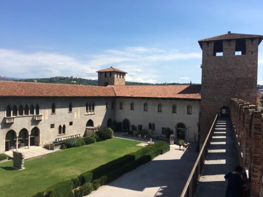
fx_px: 220
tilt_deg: -0.1
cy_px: 98
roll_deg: -1.4
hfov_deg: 61.7
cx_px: 132
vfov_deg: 48.2
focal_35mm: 29
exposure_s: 1/1479
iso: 25
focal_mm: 4.15
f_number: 2.2
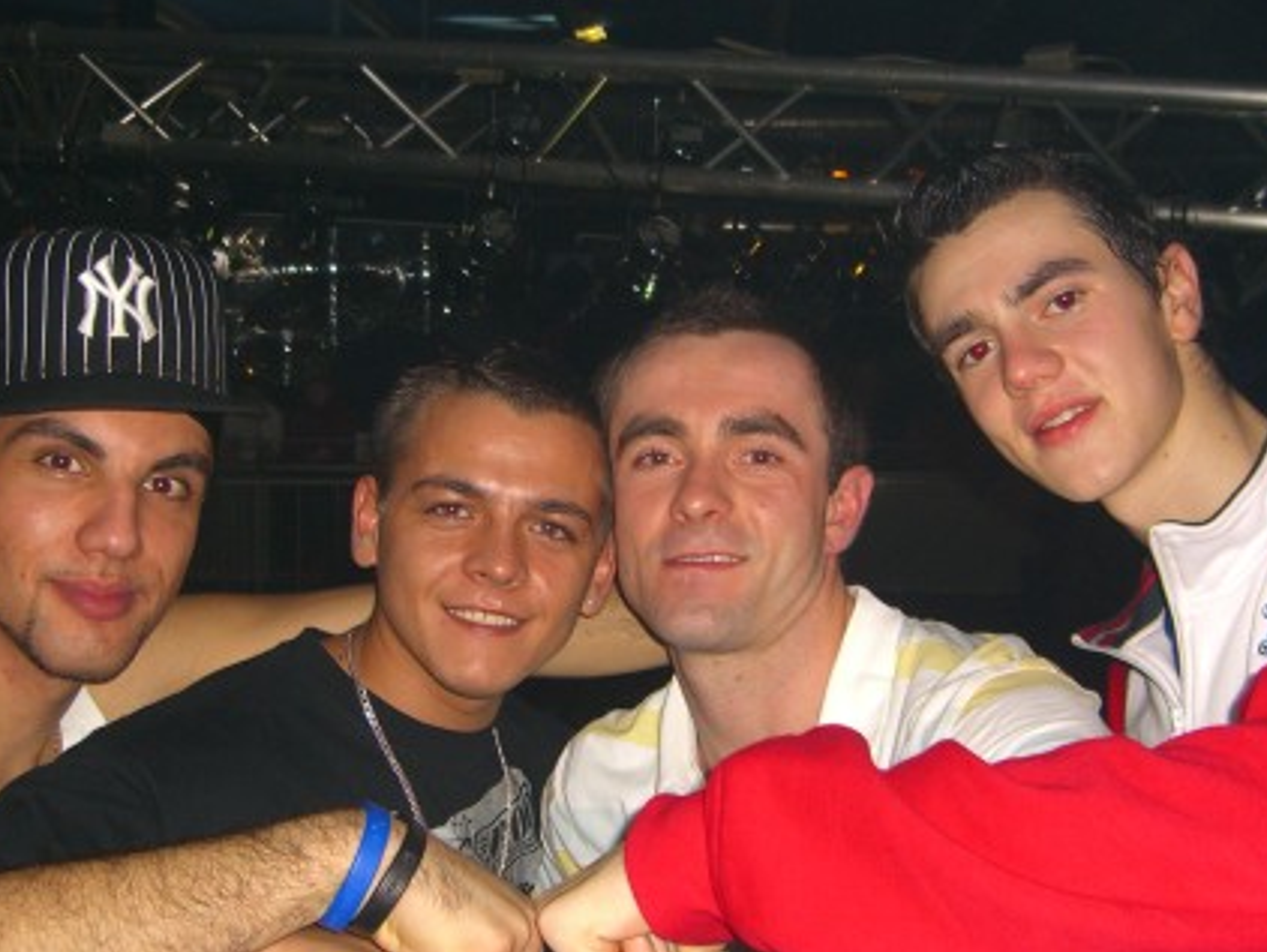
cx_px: 624
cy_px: 481
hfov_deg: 35.5
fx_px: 1978
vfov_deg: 27.1
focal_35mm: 54
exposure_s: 1/60
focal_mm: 7.9
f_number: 2.8
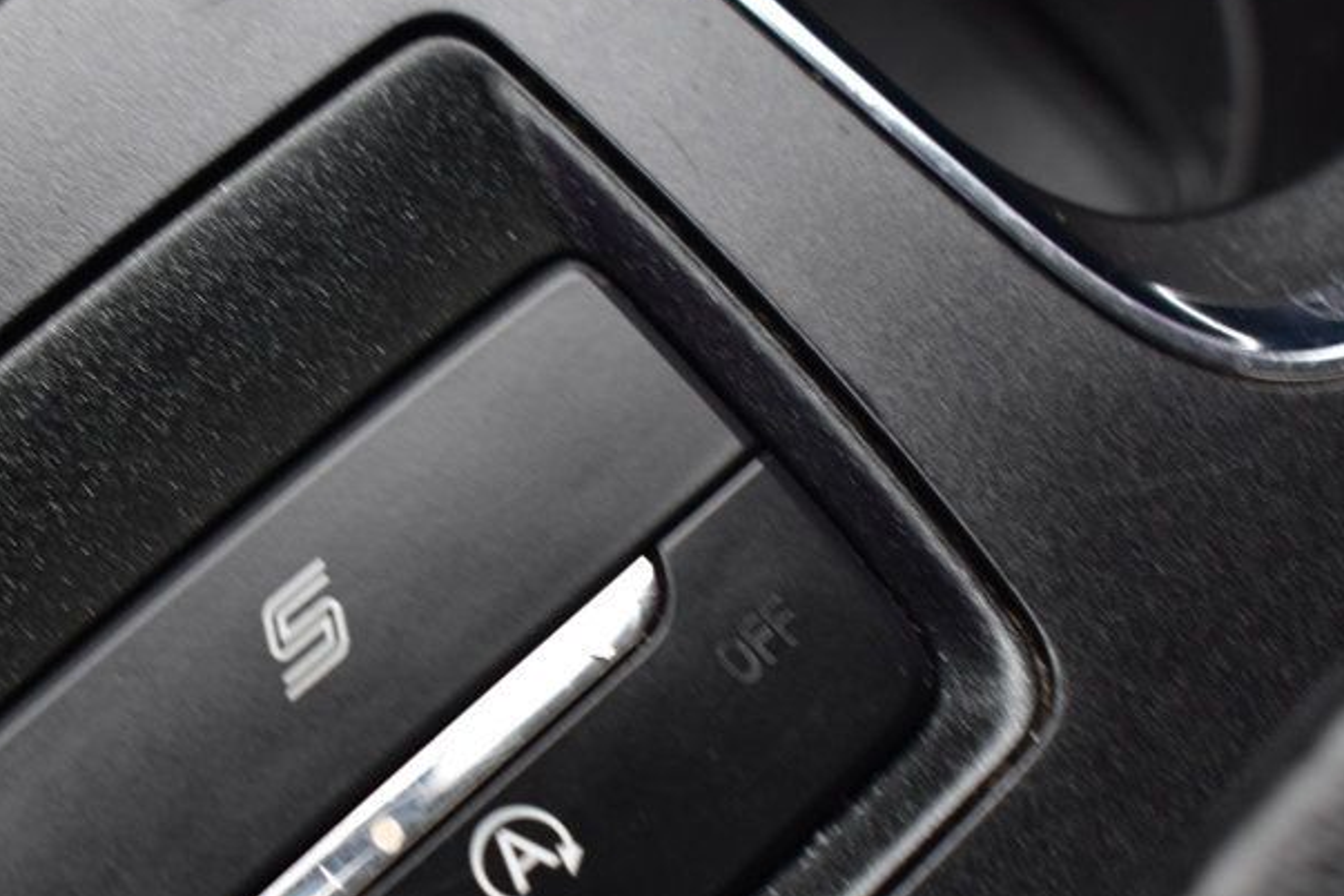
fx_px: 3994
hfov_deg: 19.1
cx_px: 475
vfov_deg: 12.7
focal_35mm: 107
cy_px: 727
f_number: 6.3
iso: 400
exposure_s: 1/20
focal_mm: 42
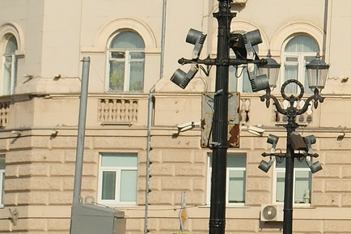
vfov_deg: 5.7
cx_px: 907
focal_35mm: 242
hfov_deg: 7.8
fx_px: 2358
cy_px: -14
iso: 640
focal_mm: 27
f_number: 5.6
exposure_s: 1/4000
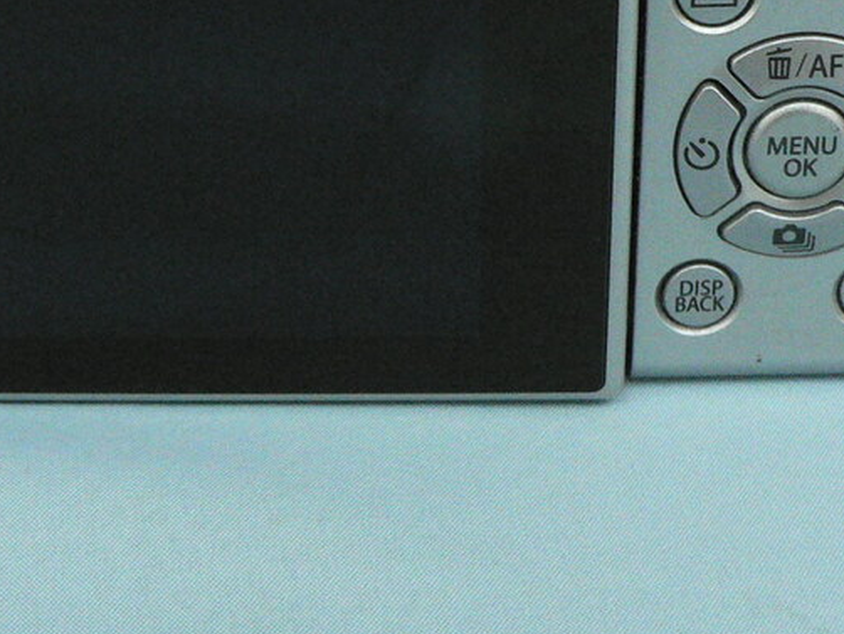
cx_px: 345
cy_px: 40
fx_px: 2098
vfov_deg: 16.9
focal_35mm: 86
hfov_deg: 22.7
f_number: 4.5
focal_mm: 6
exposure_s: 1/80
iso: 400
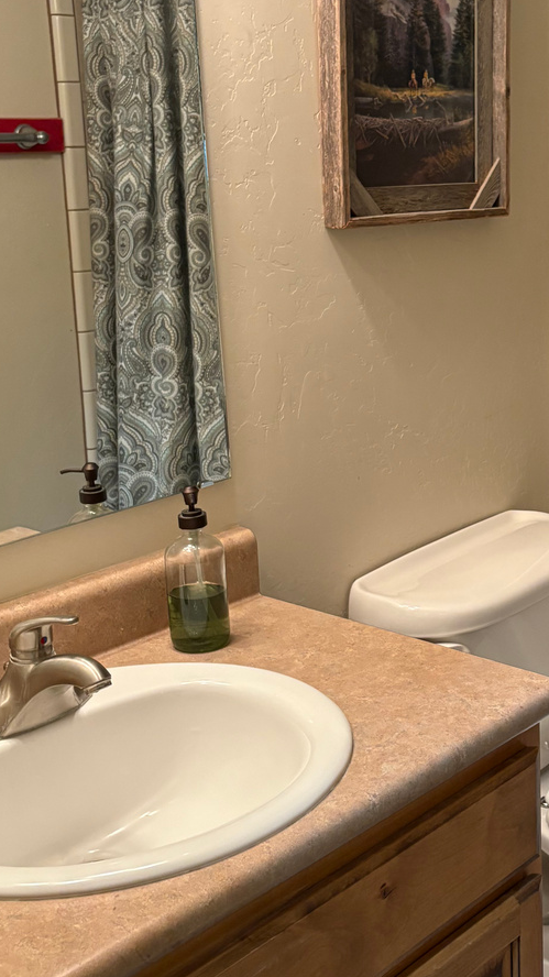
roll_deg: +0.8
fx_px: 1269
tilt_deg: -12.9
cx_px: 523
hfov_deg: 23.6
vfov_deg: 42.1
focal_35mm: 49
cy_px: 441
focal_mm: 5.96
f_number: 1.6
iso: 250
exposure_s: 1/60
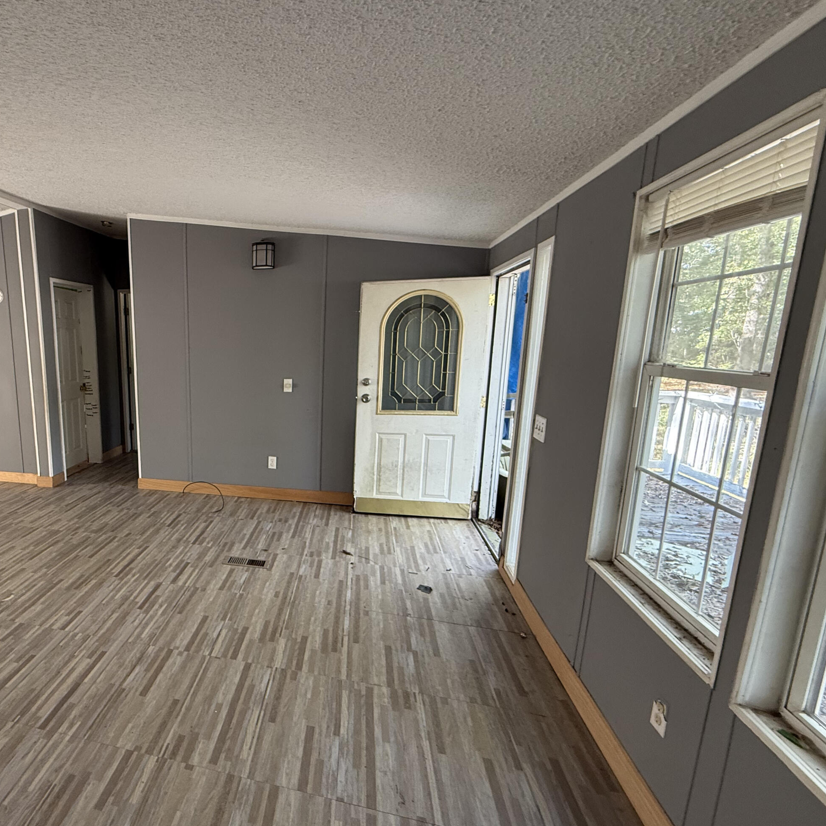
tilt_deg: -11.2
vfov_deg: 77.6
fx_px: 513
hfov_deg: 72.6
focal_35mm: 19
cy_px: 442
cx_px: 212
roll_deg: +1.1
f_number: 2.2
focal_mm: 2.22
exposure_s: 1/99
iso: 250
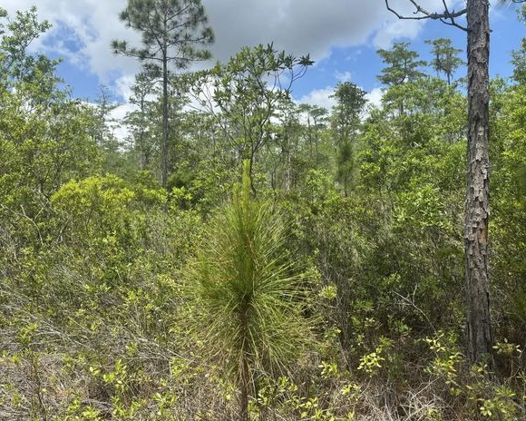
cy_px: 210
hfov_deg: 62.2
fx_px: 436
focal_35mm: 28
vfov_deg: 51.5
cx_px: 264
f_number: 1.6
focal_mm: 5.96
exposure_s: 1/2398
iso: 50
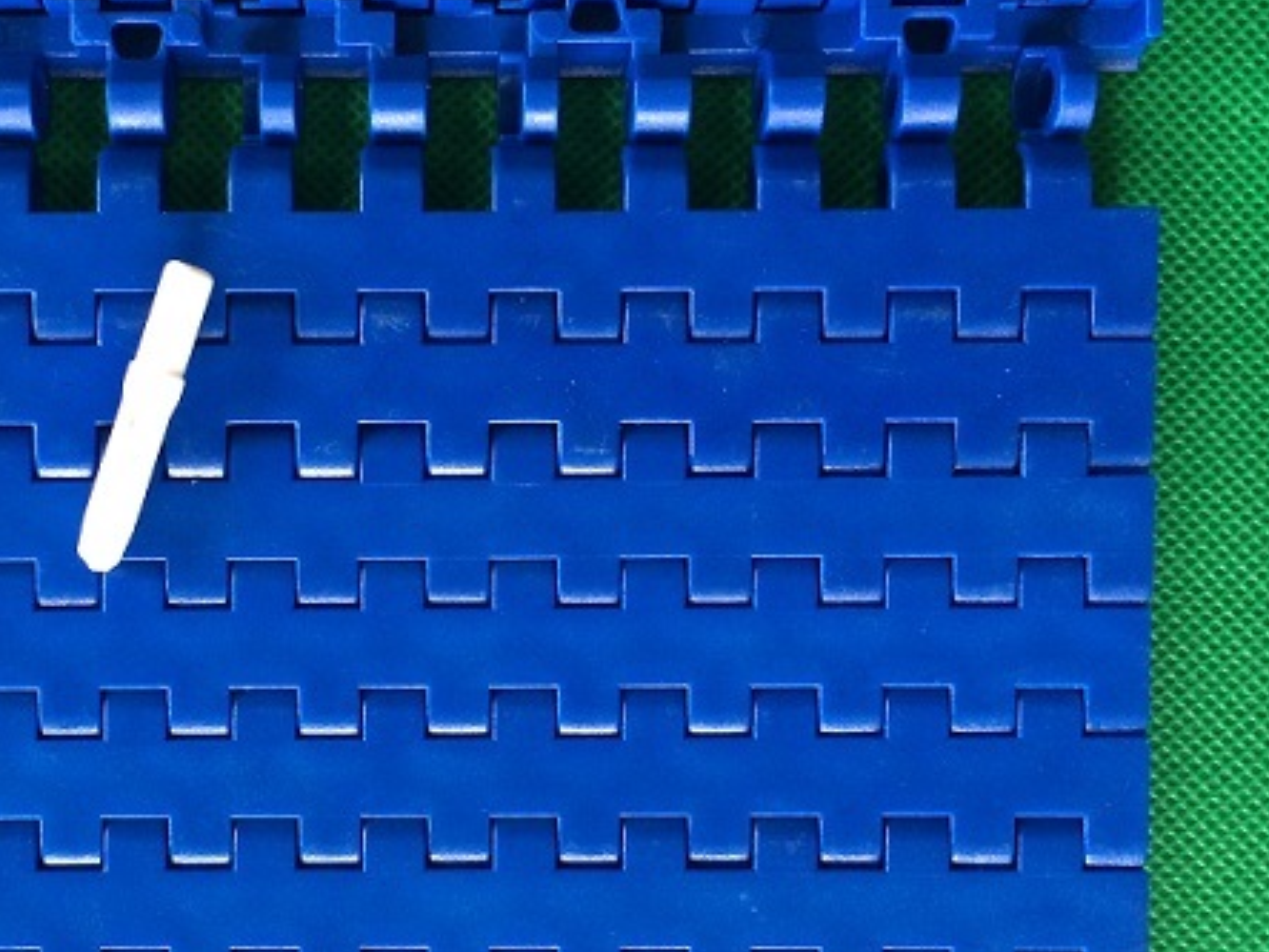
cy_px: 495
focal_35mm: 53
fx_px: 1943
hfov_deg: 35.8
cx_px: 409
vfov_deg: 27.5
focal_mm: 4.12
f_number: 2.2
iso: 100
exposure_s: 1/30
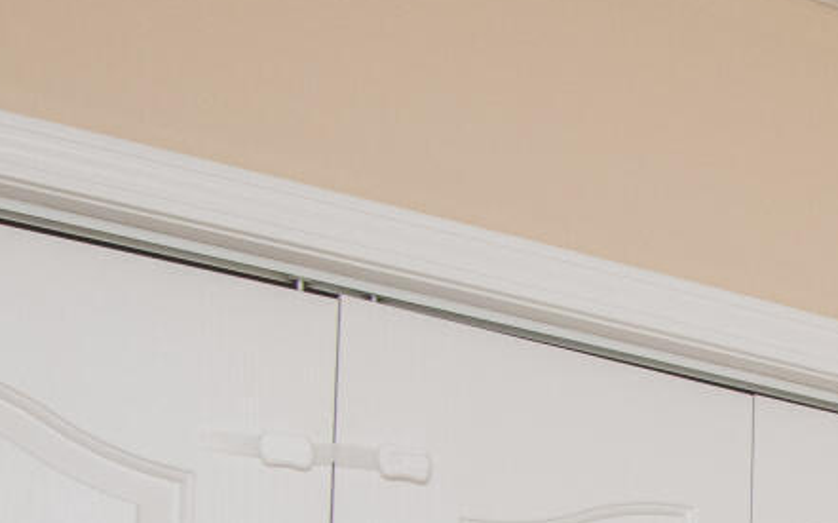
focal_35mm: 111
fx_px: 2533
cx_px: 2151
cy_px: 1341
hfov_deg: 12.9
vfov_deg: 10.0
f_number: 9
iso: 400
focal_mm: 16
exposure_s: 1/250
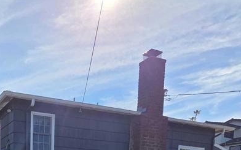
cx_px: 6
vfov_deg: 26.2
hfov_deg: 46.3
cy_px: 223
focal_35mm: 36
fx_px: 236
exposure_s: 1/2265
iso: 40
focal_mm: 2.2
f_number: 1.9
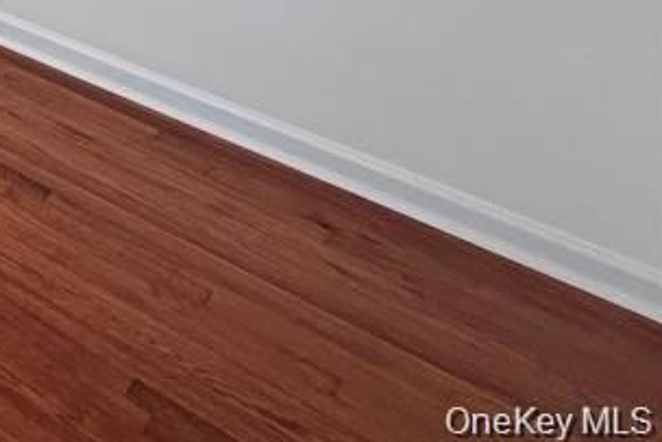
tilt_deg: -4.4
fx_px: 901
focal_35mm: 49
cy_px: -388
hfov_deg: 24.5
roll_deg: -1.2
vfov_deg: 19.4
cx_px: -449
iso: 250
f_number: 2.2
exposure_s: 1/60
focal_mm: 2.22
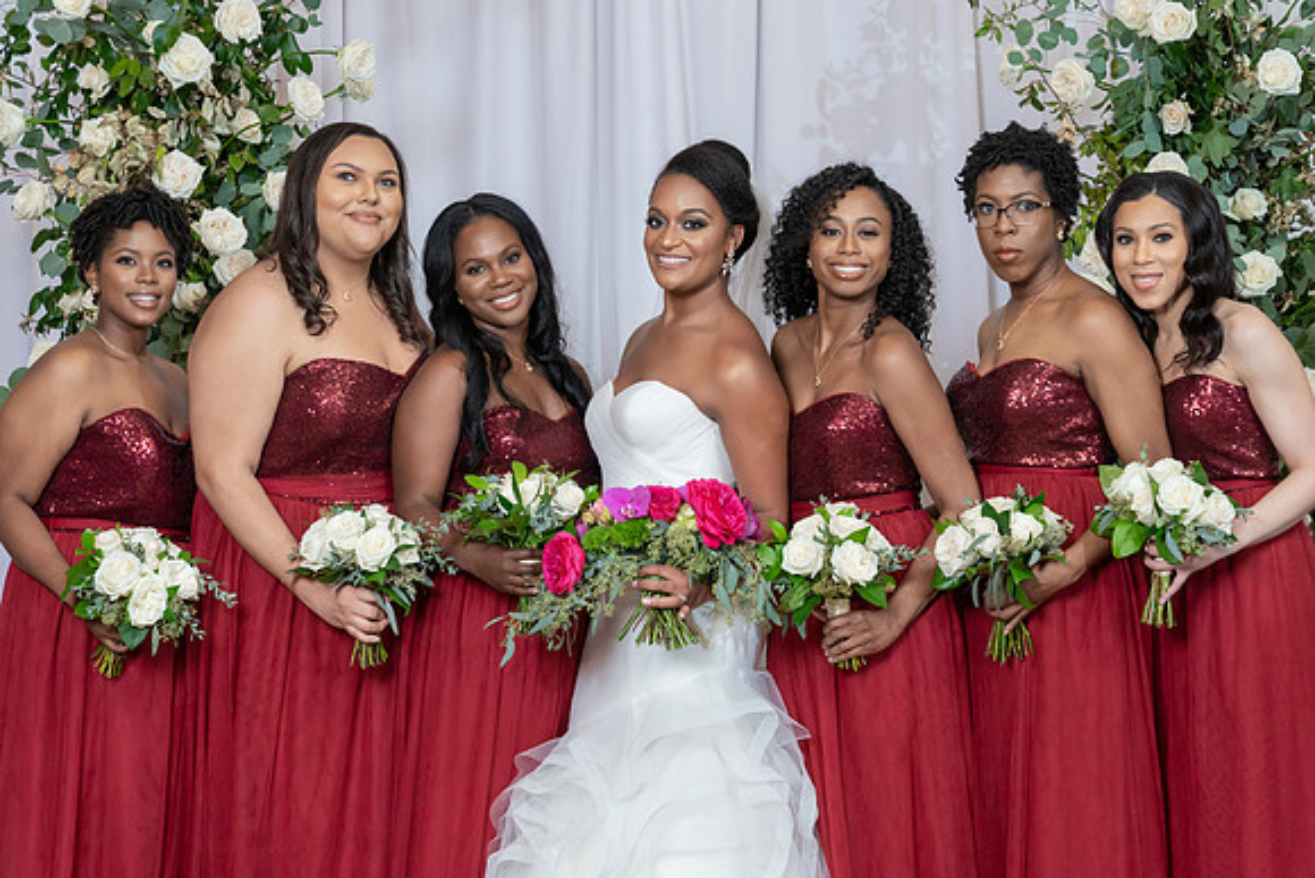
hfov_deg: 27.5
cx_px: 688
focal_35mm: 74
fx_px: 2689
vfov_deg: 18.5
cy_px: 456
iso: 2000
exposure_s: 1/200
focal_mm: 70
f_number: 5.6
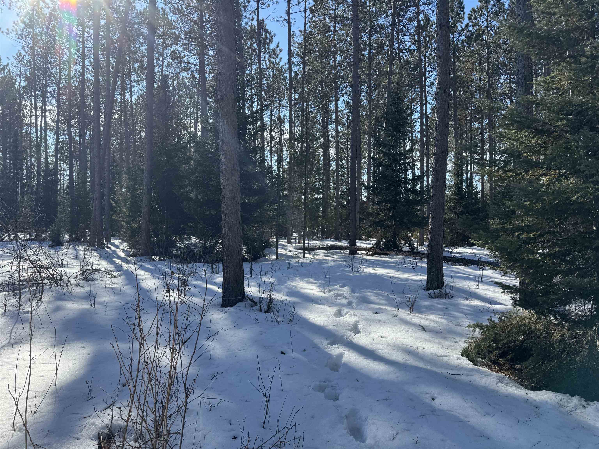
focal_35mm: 24
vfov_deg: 56.8
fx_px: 415
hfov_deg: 71.6
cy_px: 224
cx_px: 300
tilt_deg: -3.3
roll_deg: +1.9
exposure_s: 1/3096
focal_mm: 6.76
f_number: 1.78
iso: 80
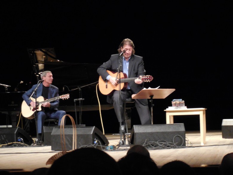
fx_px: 801
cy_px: 88
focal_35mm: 119
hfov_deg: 16.6
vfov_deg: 12.5
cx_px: 116
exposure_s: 1/13
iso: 800
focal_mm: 21.5
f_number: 4.8
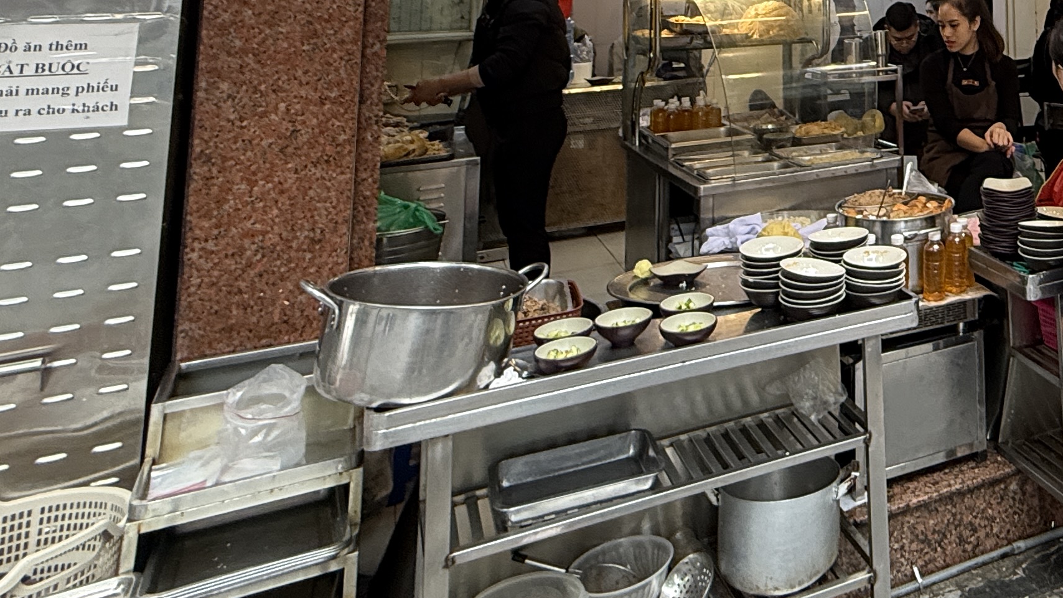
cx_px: 985
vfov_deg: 27.5
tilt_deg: +8.7
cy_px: -175
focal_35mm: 36
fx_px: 1015
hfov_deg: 48.5
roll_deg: +1.8
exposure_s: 1/100
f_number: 2.2
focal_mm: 2.22
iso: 160
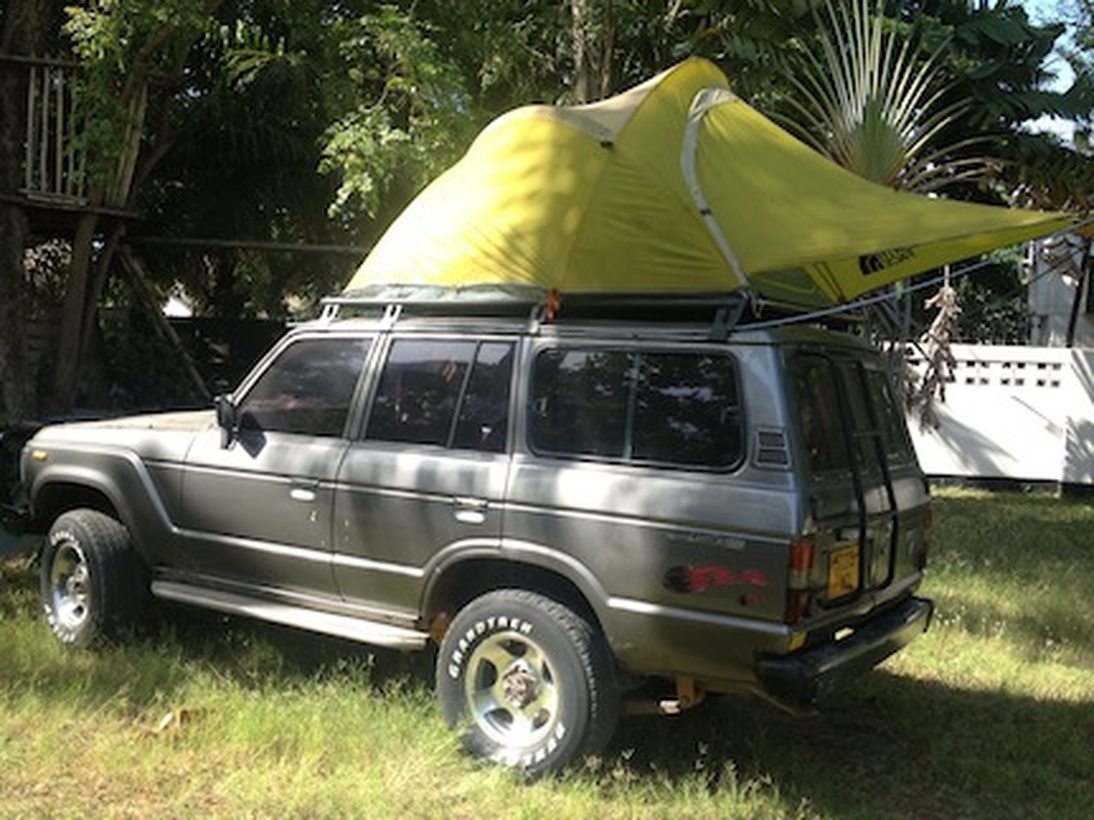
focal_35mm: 39
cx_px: 528
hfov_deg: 47.9
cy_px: 399
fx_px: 1232
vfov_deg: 36.8
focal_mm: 4.28
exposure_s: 1/415
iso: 50
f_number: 2.4
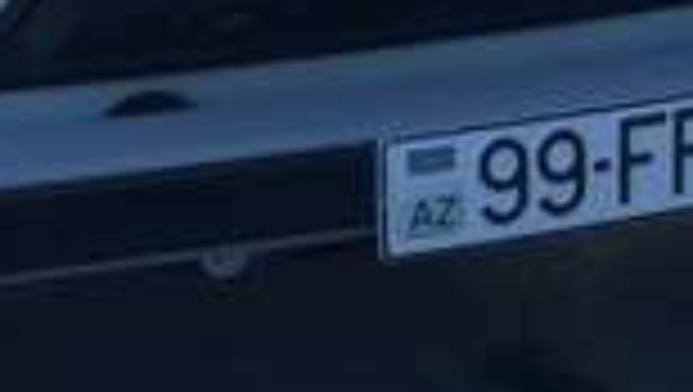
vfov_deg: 8.8
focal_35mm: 135
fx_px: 2483
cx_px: 387
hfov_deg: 15.9
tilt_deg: -13.5
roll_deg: -0.5
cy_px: -205
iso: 32
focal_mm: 4.15
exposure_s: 1/144
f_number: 2.2
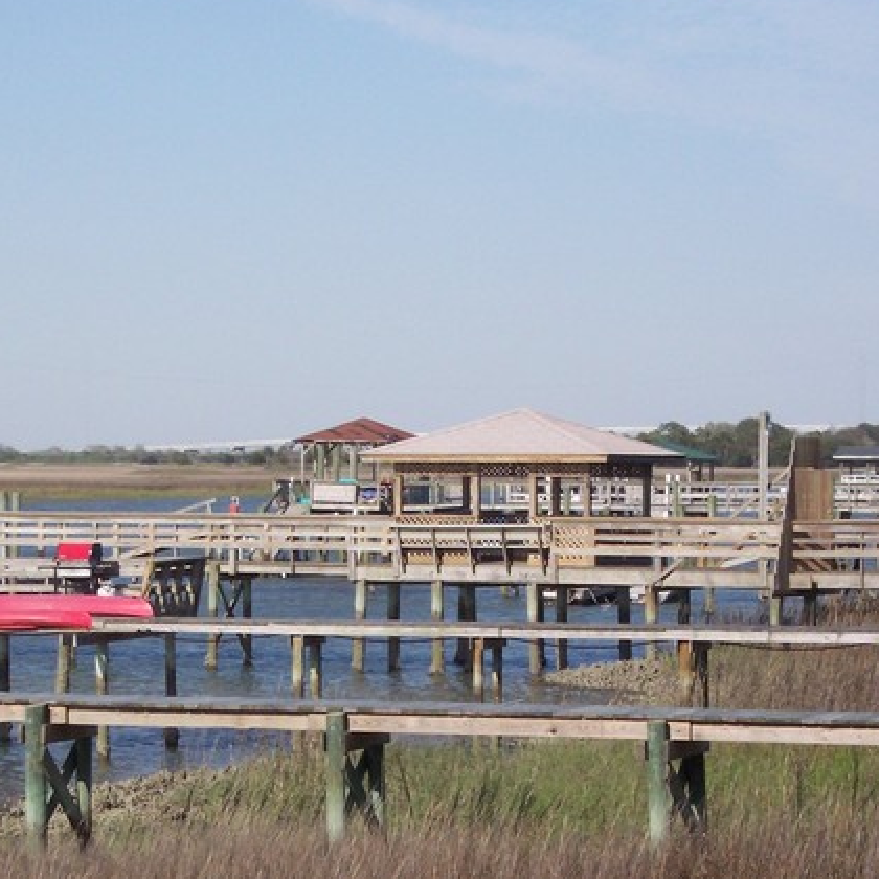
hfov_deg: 12.0
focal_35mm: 145
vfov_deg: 12.0
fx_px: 4166
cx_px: 404
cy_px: 576
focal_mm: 18.7
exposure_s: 1/500
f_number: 6.7
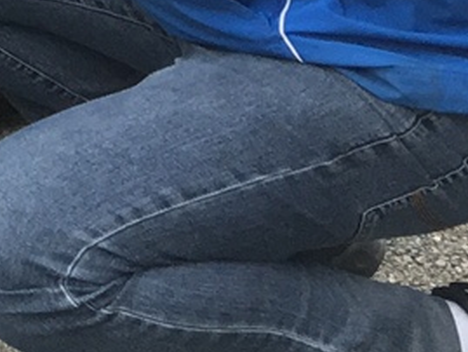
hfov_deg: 8.0
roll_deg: +0.0
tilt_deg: -13.5
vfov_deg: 6.4
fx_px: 2935
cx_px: -891
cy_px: -633
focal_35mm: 217
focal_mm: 4.15
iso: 40
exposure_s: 1/100
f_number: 2.2
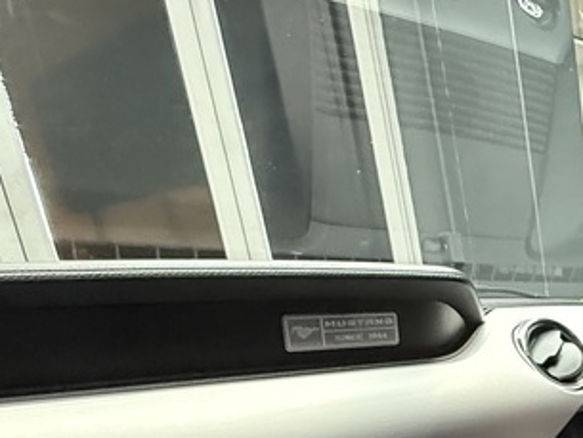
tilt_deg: -16.8
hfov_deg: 28.1
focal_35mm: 47
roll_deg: +1.7
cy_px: 555
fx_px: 792
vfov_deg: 26.6
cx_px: 860
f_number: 2.2
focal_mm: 2.22
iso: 1000
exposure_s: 1/33
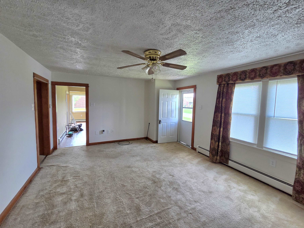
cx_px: 152
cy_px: 114
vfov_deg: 89.9
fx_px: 114
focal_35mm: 13
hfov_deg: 106.2
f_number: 2.2
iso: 250
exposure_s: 1/120
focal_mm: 2.2
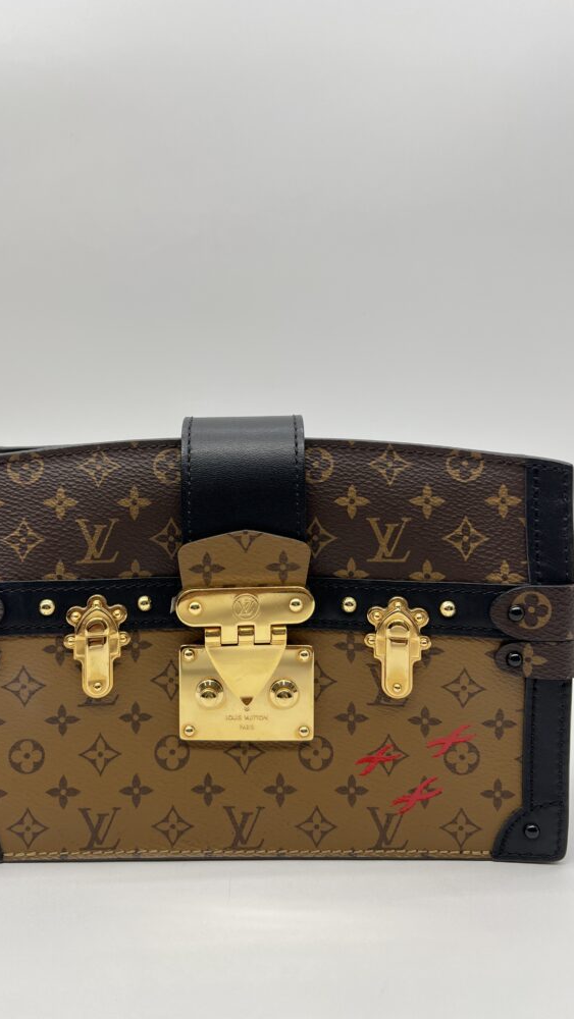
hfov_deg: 40.1
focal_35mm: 29
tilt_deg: -9.6
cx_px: 240
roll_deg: -0.4
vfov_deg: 66.1
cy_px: 514
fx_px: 784
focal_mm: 5.7
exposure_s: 1/109
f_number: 1.5
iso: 32
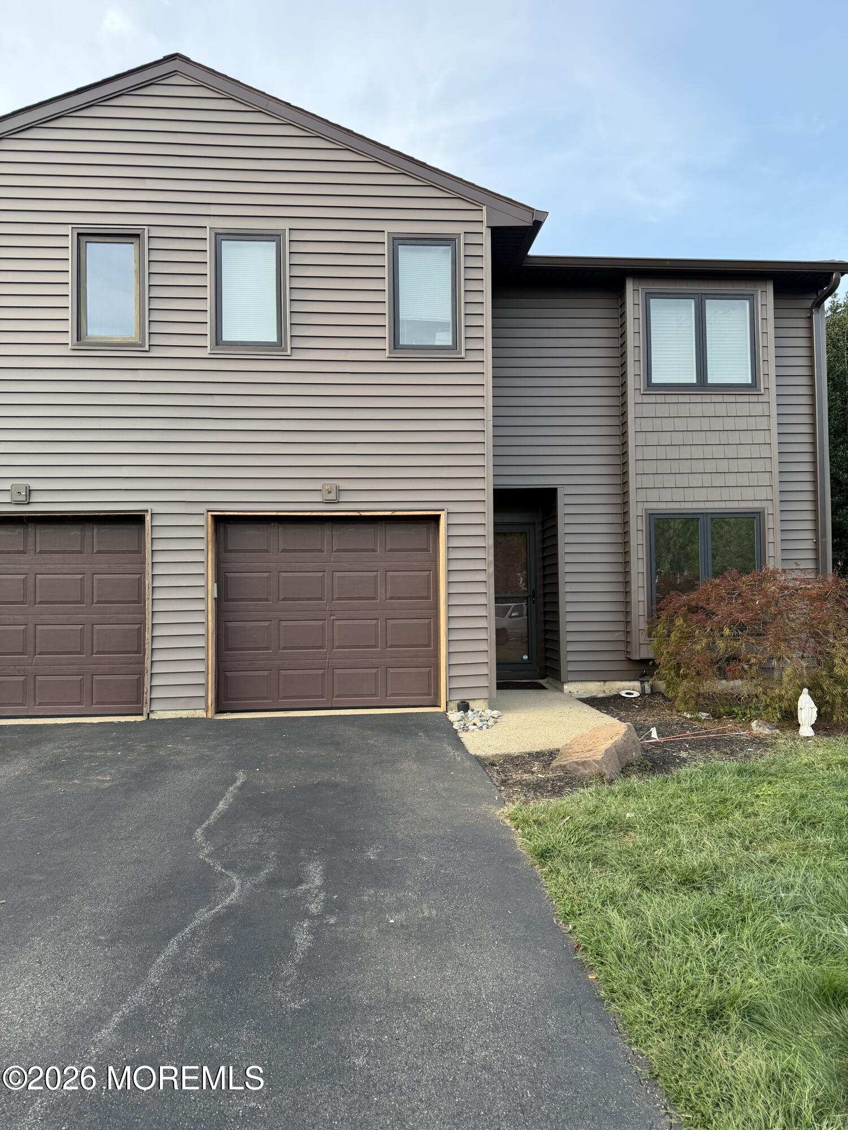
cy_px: 565
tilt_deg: +1.5
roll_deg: +0.7
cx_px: 424
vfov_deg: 71.6
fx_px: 784
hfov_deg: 56.8
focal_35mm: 24
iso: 100
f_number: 1.78
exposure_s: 1/365
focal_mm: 6.76
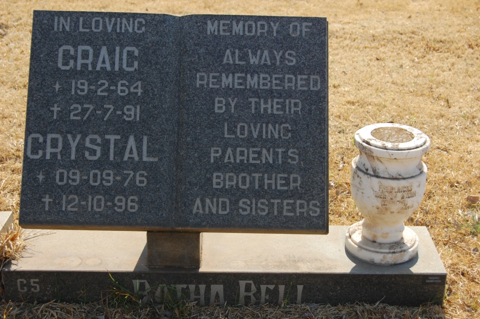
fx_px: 759
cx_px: 240
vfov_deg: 23.7
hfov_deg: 35.1
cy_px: 160
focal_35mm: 57
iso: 400
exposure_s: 1/500
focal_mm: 38
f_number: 7.1
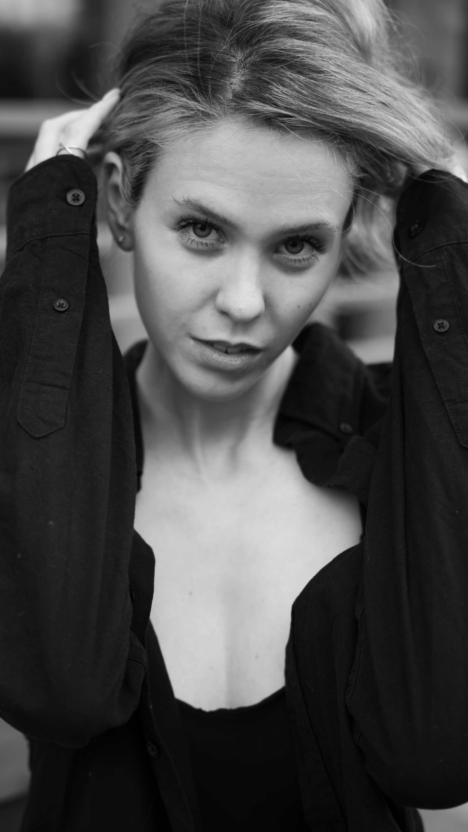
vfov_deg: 28.6
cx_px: 200
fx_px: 1633
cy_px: 413
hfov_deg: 16.3
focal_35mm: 74
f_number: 2.8
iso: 1600
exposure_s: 1/640
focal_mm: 70
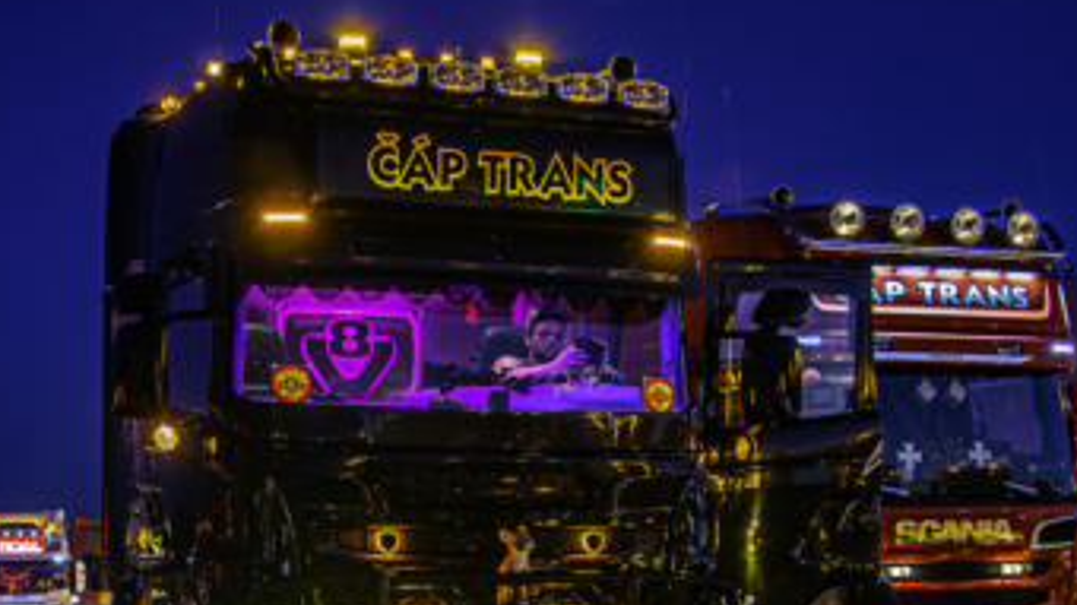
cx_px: 396
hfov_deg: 35.9
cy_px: 483
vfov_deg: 20.6
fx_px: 1649
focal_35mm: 58
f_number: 4
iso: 180
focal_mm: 25
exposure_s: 1/3
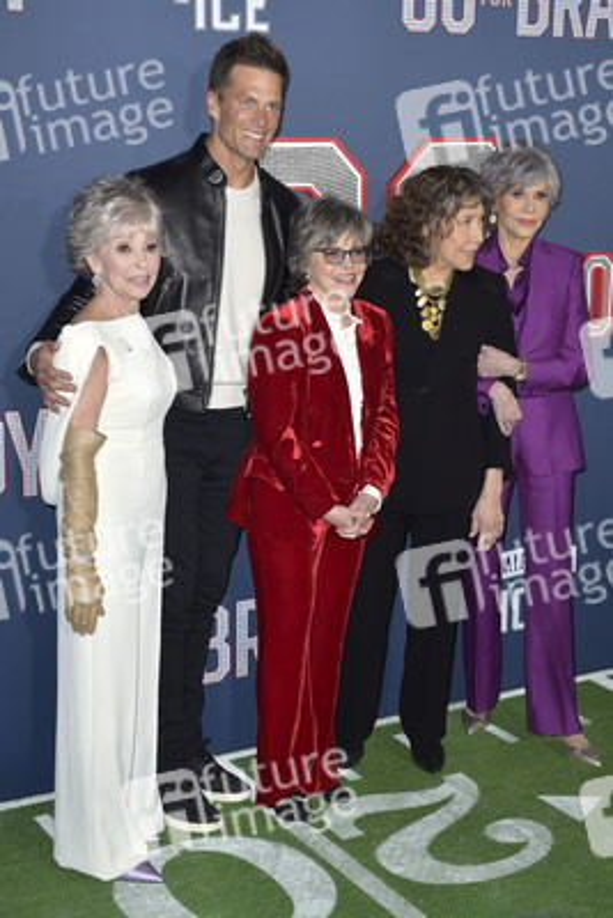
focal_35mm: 50
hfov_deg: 27.0
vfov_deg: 39.6
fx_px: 1276
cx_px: 306
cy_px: 459
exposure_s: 1/250
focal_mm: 50
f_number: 6.3
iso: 500
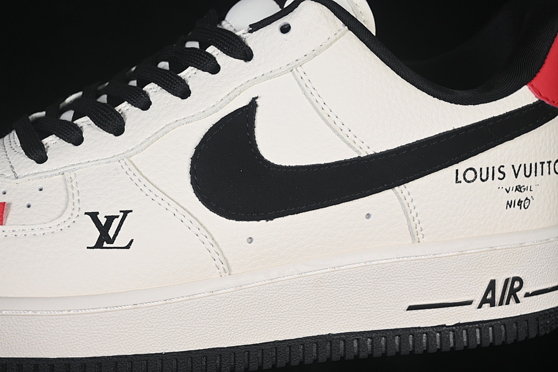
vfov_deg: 18.2
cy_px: 186
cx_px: 279
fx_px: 1162
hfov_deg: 27.0
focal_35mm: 75
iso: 160
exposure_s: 1/80
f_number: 7.1
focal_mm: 50
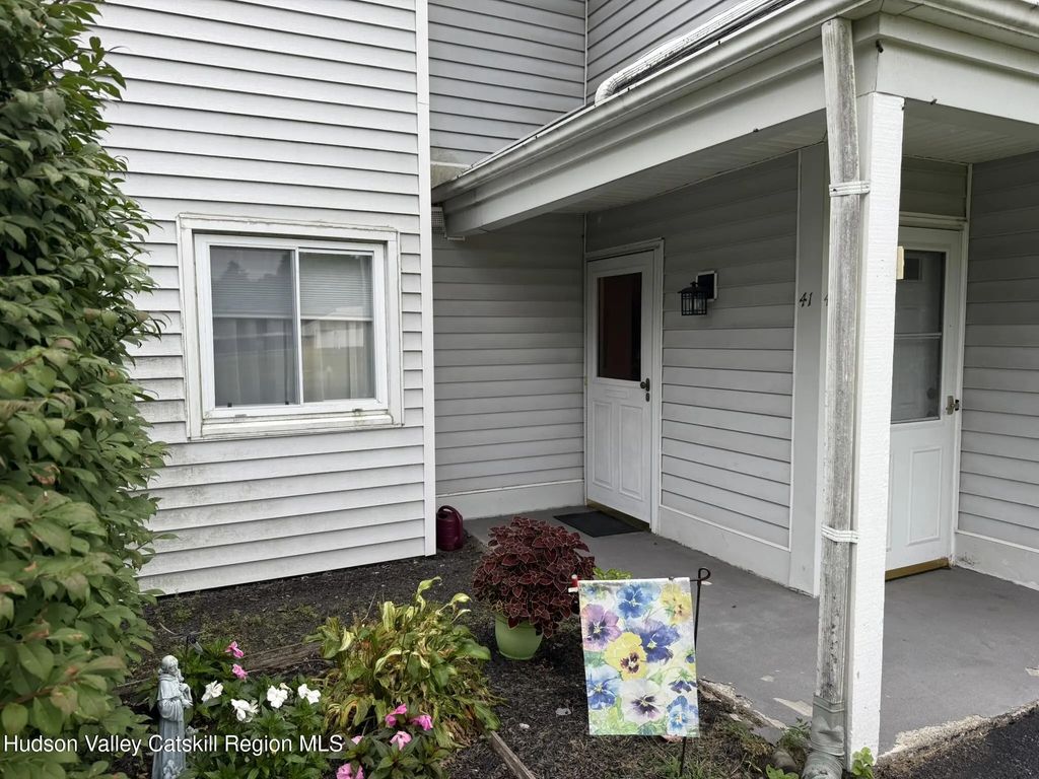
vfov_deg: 56.8
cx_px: 520
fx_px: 720
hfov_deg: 71.6
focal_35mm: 24
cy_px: 390
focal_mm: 6.76
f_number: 1.78
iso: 80
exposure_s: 1/607
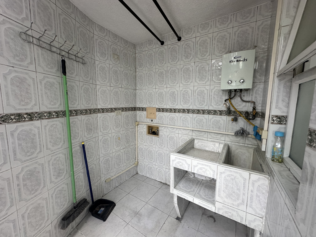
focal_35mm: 14
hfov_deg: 102.1
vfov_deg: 85.7
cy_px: 118
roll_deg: +0.1
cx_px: 158
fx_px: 128
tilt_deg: -6.3
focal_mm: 2.22
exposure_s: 1/120
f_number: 2.2
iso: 160
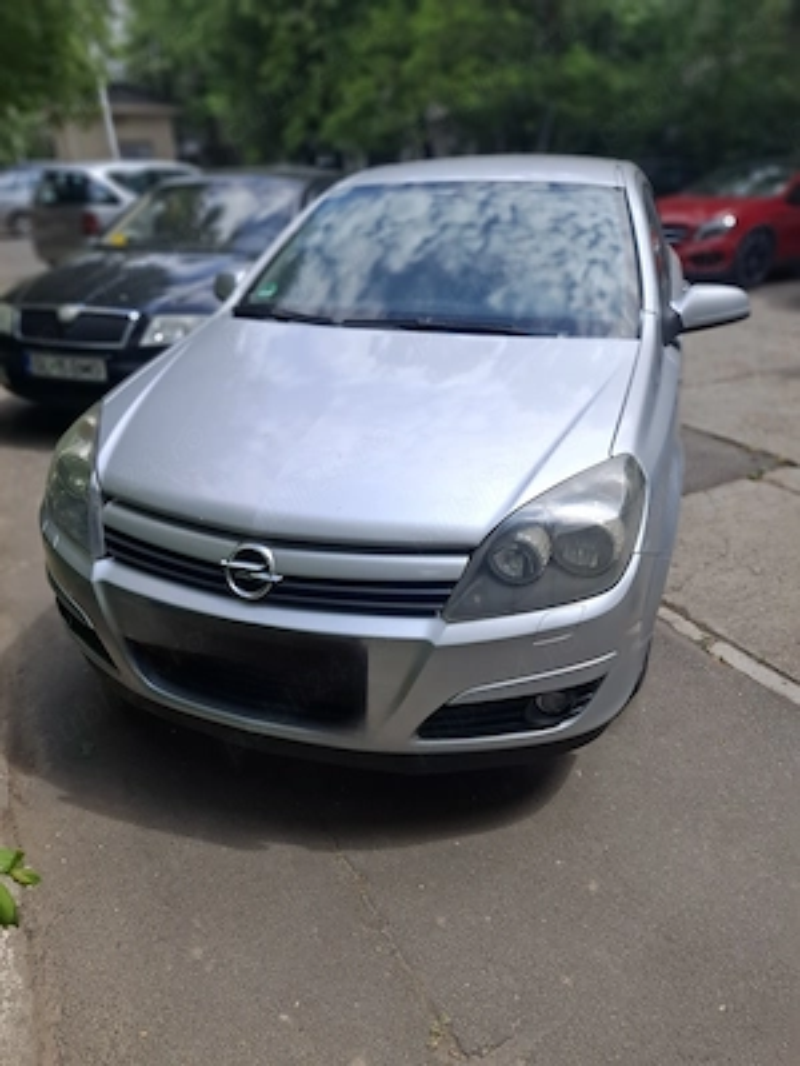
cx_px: 400
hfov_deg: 58.9
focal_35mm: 23
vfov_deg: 73.9
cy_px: 533
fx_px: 709
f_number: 1.8
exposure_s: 1/909
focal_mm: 5.54
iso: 50
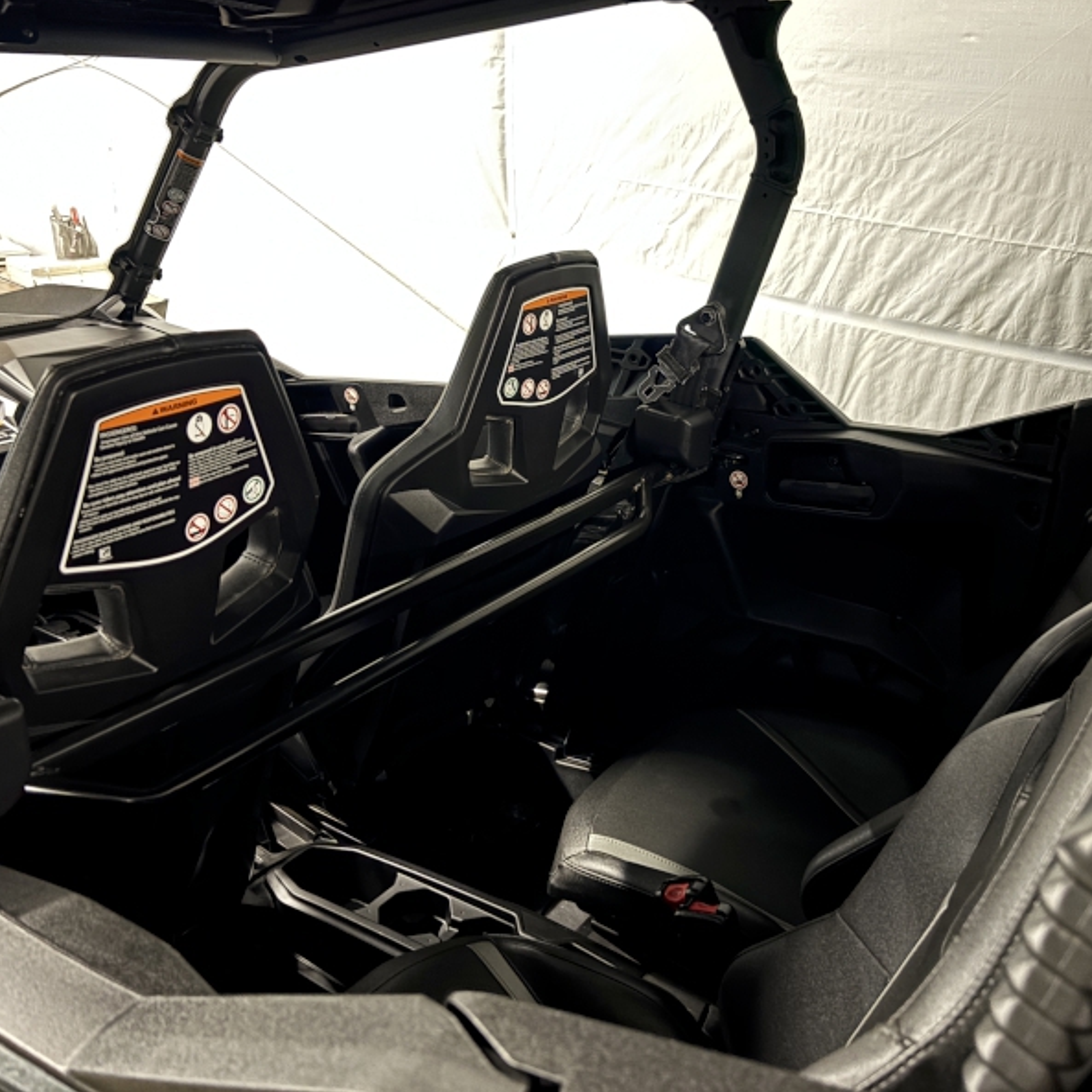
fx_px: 1106
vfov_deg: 52.5
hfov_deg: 52.4
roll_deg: -4.3
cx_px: 622
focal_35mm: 31
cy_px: 541
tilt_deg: -23.9
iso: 1250
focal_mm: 5.96
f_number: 1.6
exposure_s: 1/9
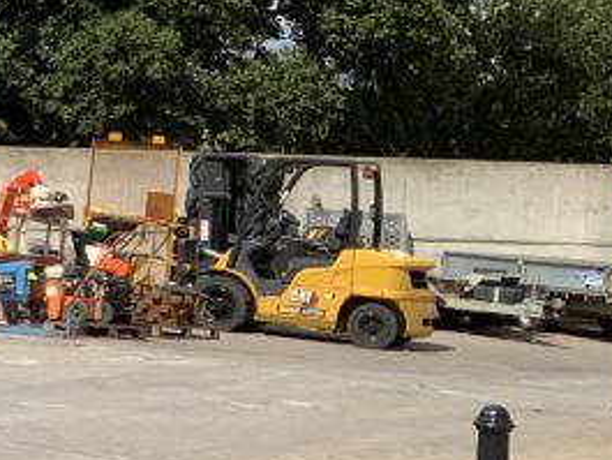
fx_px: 1981
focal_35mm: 112
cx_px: -545
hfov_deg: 14.9
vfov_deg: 13.2
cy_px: 196
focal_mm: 3
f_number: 1.8
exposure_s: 1/2320
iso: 16
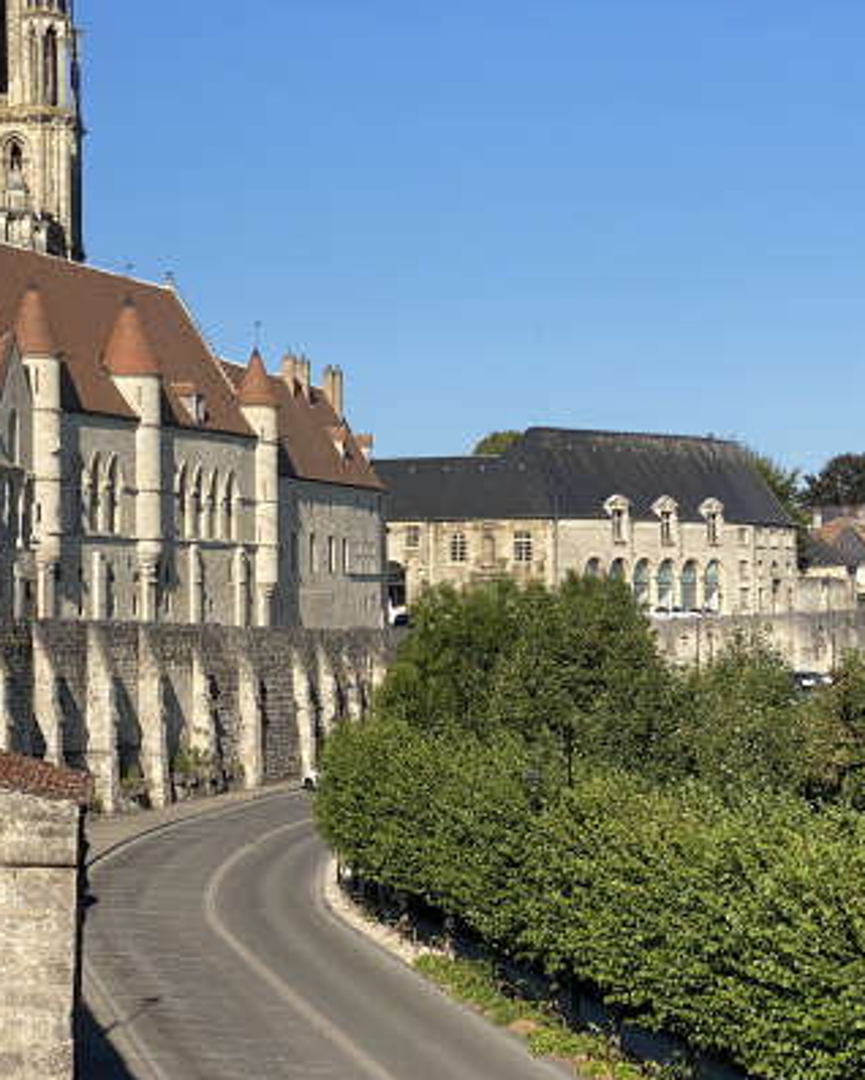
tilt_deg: +5.4
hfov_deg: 16.6
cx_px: 136
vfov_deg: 20.7
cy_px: 359
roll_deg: +0.1
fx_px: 2942
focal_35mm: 92
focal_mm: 6
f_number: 2
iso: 20
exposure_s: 1/1712
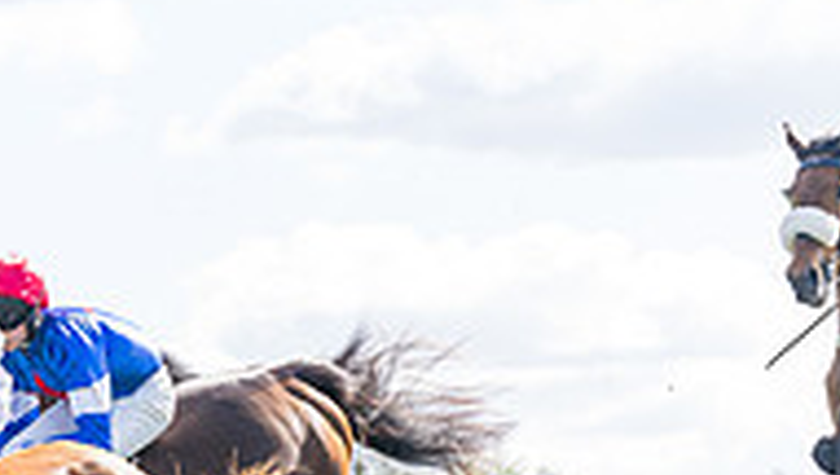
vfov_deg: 4.7
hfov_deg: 8.3
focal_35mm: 259
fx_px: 5776
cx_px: 210
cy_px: 642
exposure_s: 1/1600
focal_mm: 70
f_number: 4
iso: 400
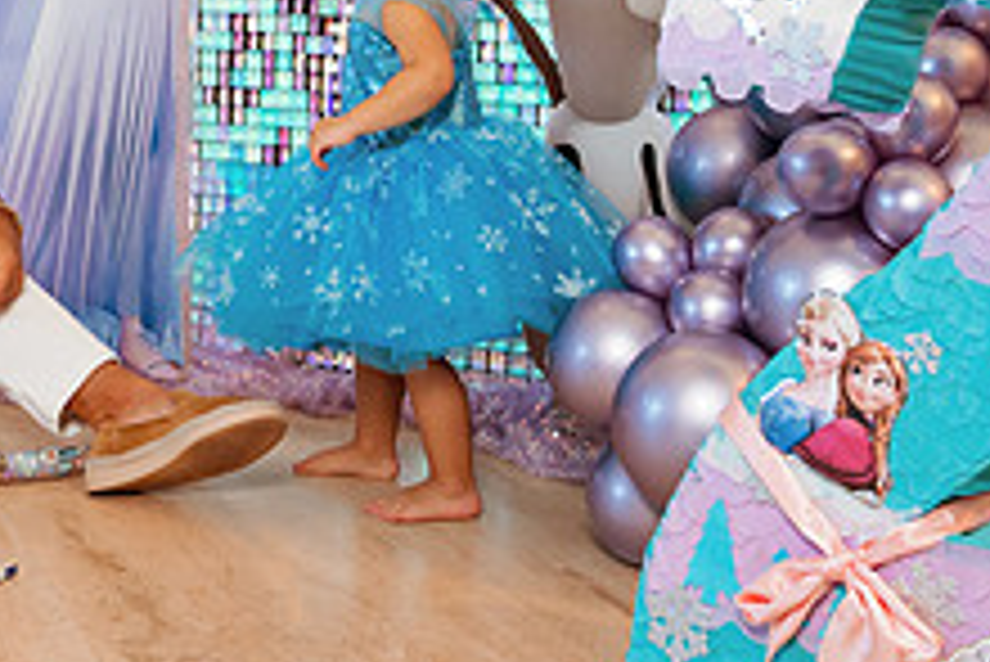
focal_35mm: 67
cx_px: 203
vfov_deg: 19.4
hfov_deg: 29.4
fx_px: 1844
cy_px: -77
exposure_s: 1/400
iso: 800
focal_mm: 24
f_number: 3.5
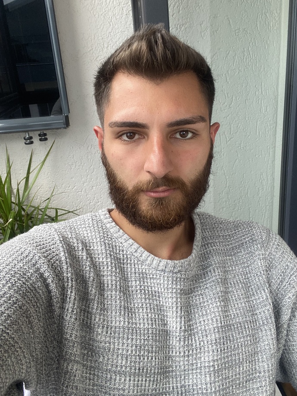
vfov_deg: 60.0
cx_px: 148
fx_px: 343
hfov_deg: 46.8
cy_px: 198
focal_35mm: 30
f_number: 2.2
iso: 125
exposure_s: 1/60
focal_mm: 2.71
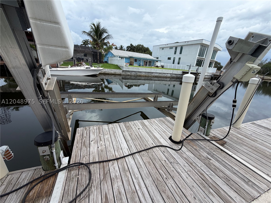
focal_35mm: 14
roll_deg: -4.4
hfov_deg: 102.1
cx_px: 136
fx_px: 110
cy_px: 102
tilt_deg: -18.8
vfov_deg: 85.7
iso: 40
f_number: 2.2
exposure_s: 1/531
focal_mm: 2.22
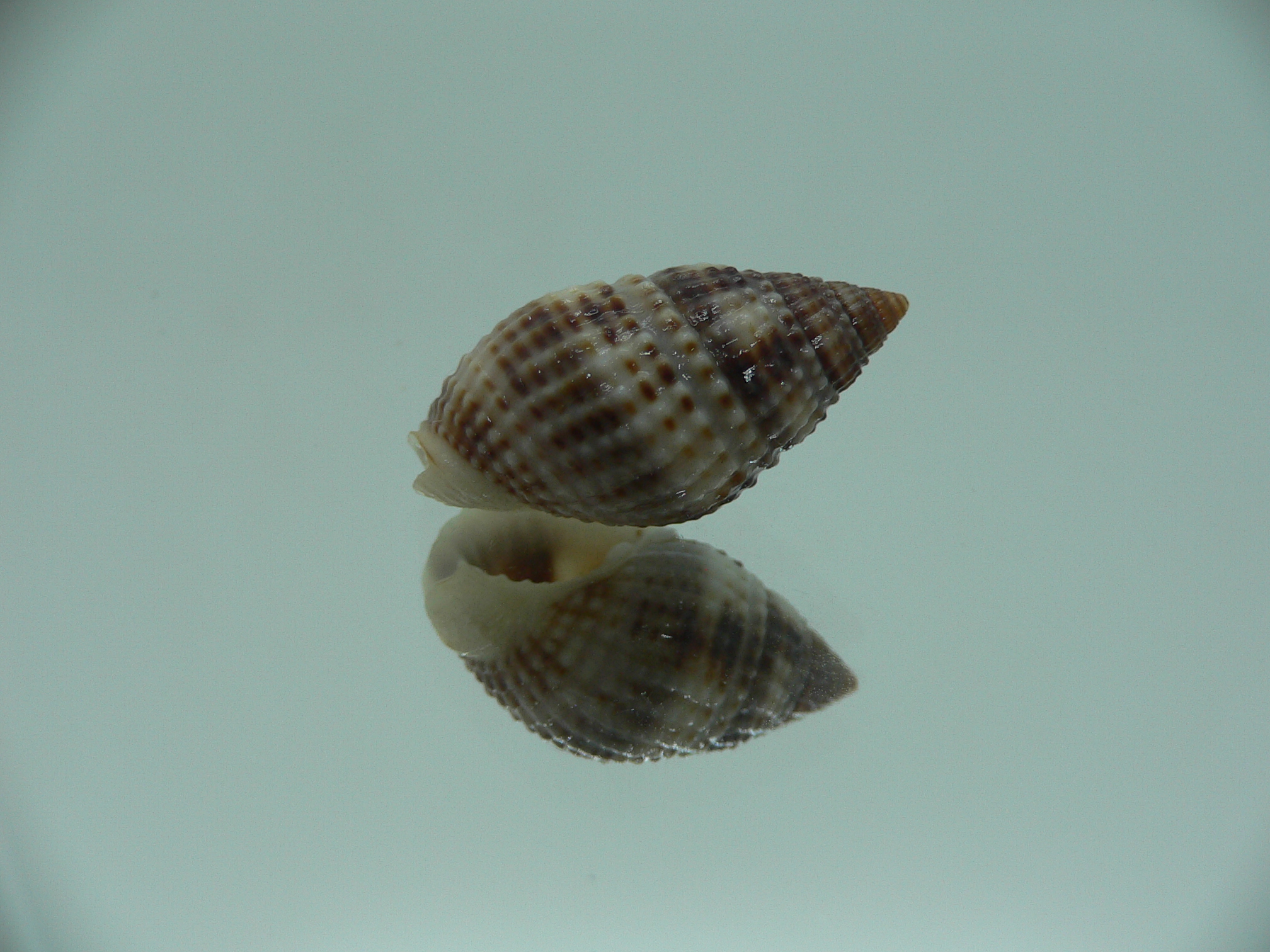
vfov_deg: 40.7
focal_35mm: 35
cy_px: 476
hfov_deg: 52.6
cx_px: 635
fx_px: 1284
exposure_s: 1/60
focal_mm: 4.6
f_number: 2.8
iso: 80
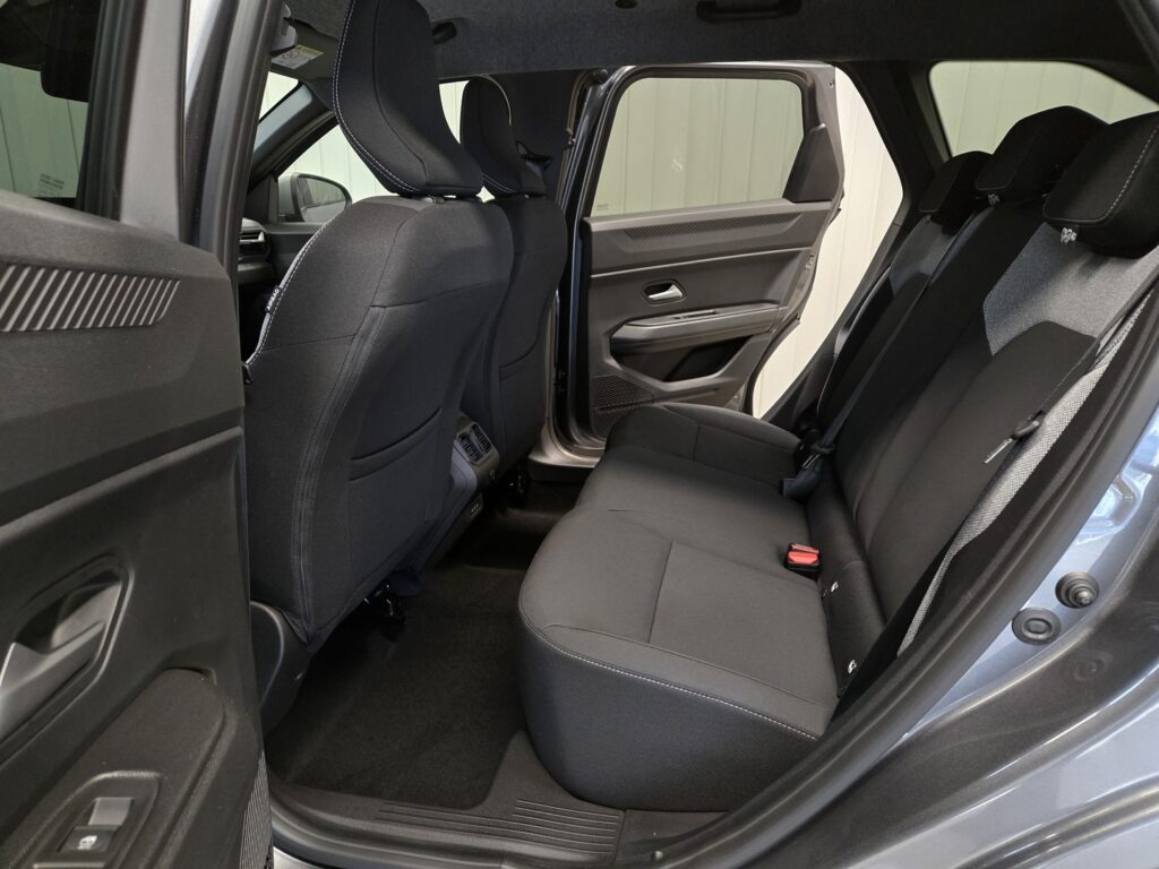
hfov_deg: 73.9
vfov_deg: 58.9
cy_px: 434
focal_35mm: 23
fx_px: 770
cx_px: 580
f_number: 1.8
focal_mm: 5.4
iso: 640
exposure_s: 1/100
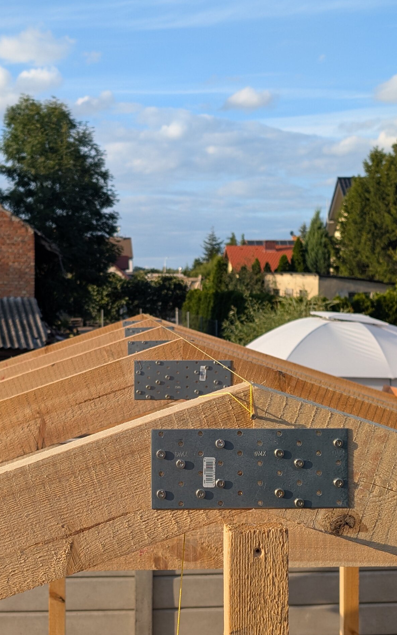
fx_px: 917
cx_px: 172
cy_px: 318
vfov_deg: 38.2
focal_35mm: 53
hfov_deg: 24.4
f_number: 1.68
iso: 22
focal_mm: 6.9
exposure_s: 1/567
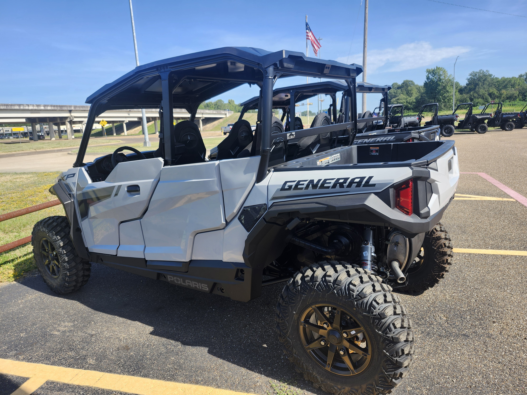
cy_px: 198
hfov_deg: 73.9
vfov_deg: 58.9
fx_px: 350
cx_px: 264
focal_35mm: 23
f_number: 1.8
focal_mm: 5.54
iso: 25
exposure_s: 1/703
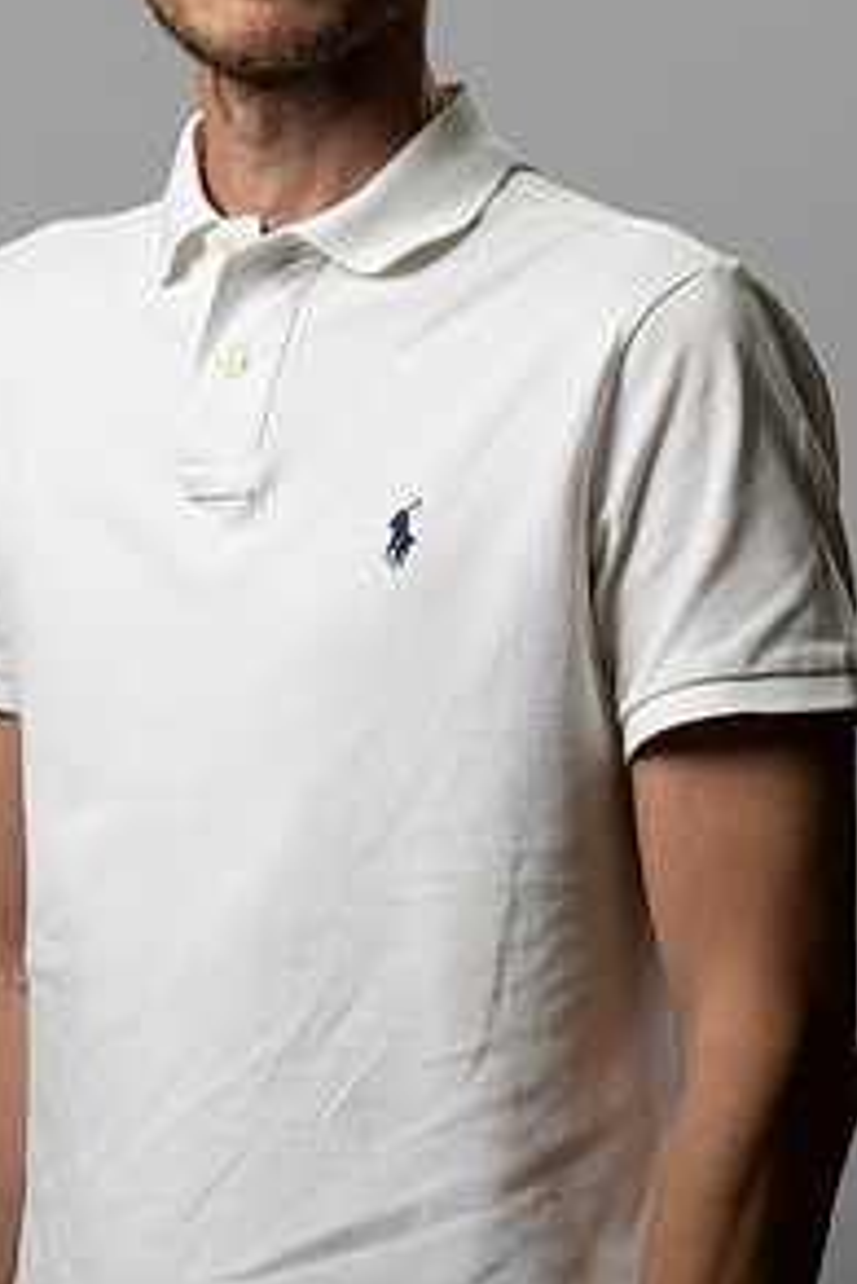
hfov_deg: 6.6
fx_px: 7418
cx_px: 202
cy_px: 312
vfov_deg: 9.9
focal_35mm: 208
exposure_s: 1/160
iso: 160
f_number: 7.1
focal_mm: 135
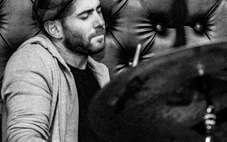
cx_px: 123
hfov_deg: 9.0
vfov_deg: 5.6
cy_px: 69
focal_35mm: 233
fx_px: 1442
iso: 6400
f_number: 4
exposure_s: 1/200
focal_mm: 175
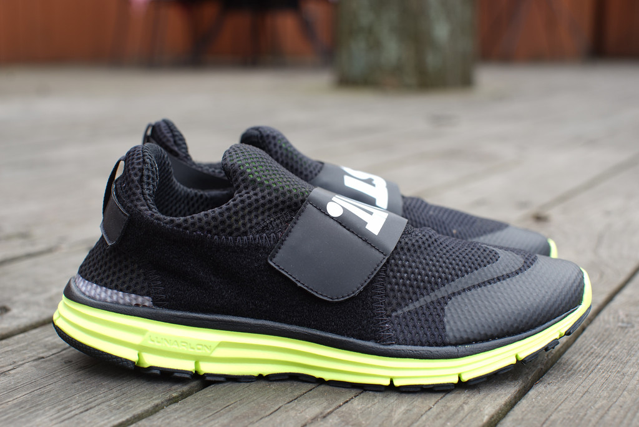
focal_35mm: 50
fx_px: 888
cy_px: 214
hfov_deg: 39.6
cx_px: 320
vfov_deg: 27.0
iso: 64
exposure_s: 1/60
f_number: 5.6
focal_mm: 50
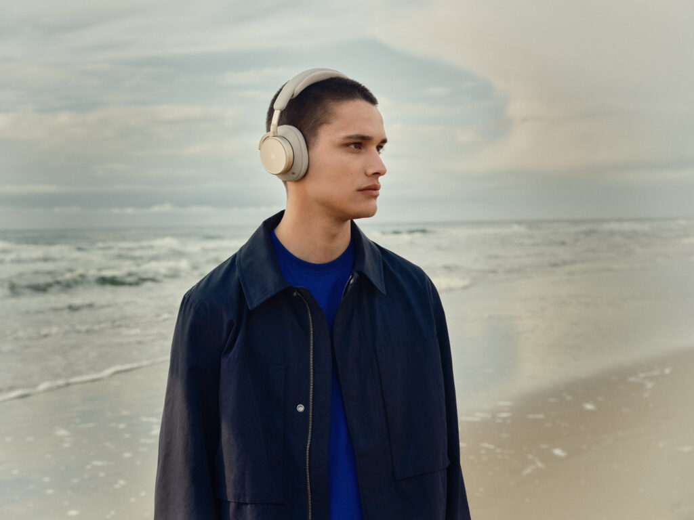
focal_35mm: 51
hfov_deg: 37.5
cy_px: 260
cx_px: 347
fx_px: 1022
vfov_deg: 28.6
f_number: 8
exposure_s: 1/640
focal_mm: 64
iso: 800
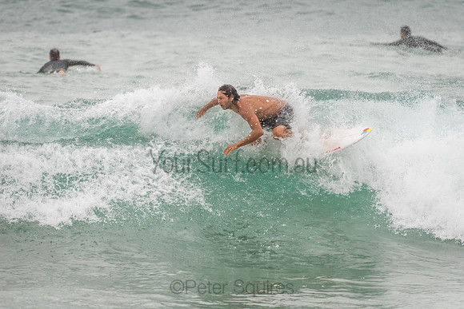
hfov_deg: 4.1
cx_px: 232
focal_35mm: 500
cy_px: 154
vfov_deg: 2.8
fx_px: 6446
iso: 360
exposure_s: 1/2000
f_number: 5.6
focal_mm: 500
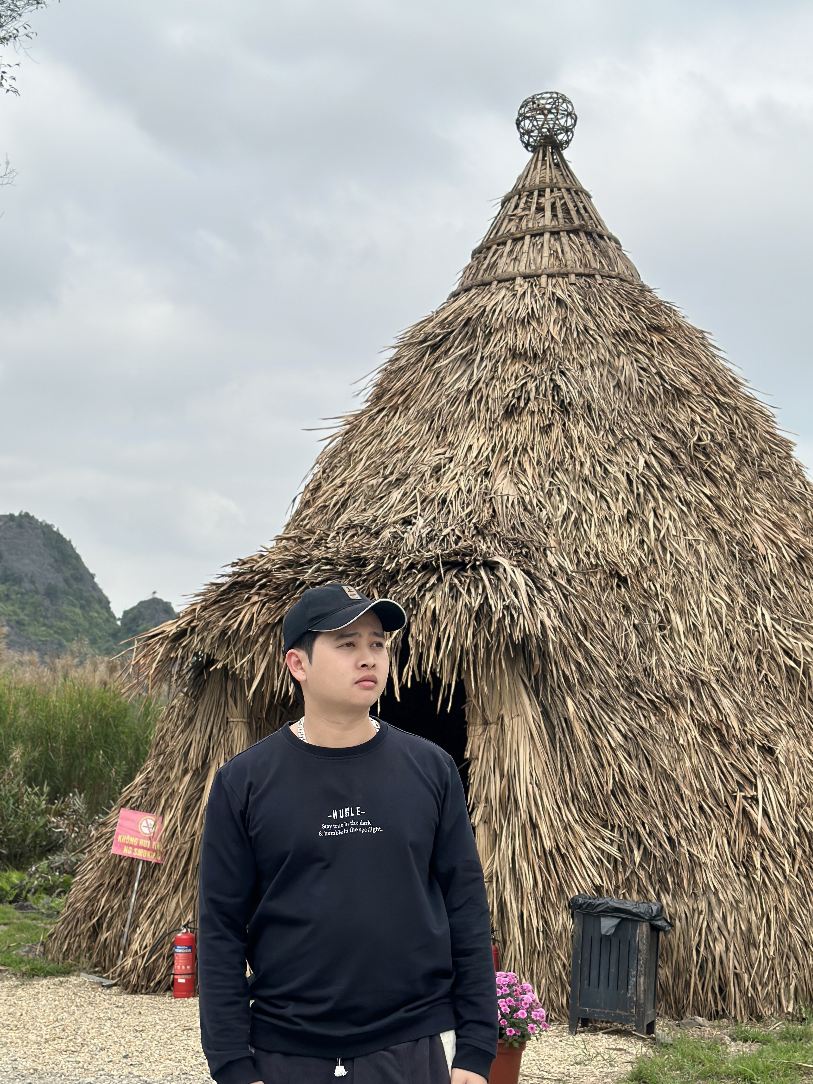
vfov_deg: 36.1
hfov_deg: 27.5
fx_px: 1660
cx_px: 382
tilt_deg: +4.8
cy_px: 596
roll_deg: +0.6
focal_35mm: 53
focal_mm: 6.86
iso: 100
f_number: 1.78
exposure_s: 1/2597
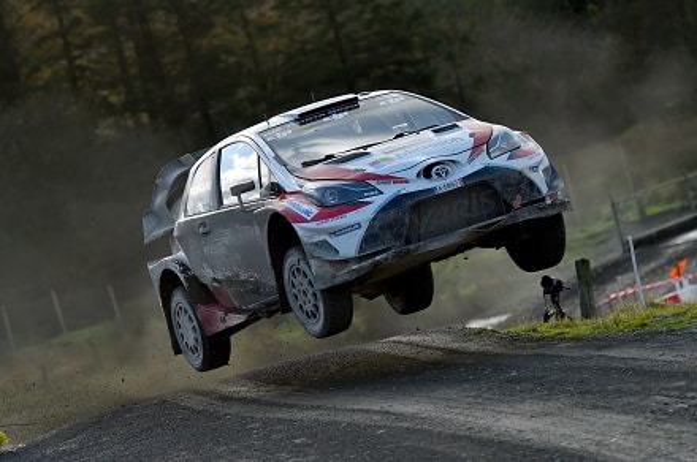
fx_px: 3577
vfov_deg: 7.4
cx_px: 348
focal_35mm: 185
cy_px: 231
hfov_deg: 11.1
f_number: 4
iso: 320
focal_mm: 185
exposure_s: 1/2000
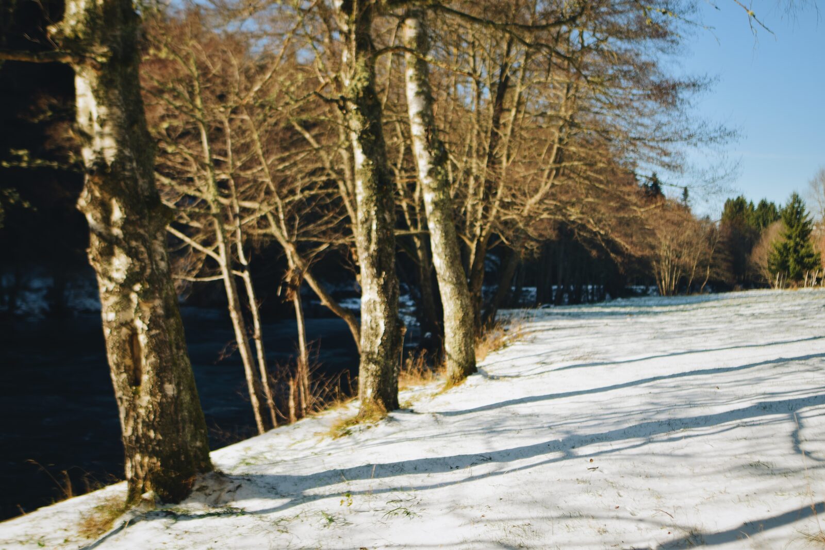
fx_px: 825
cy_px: 275
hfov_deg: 53.1
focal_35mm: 36
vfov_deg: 36.9
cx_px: 412
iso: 100
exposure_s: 1/4000
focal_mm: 24
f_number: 1.7
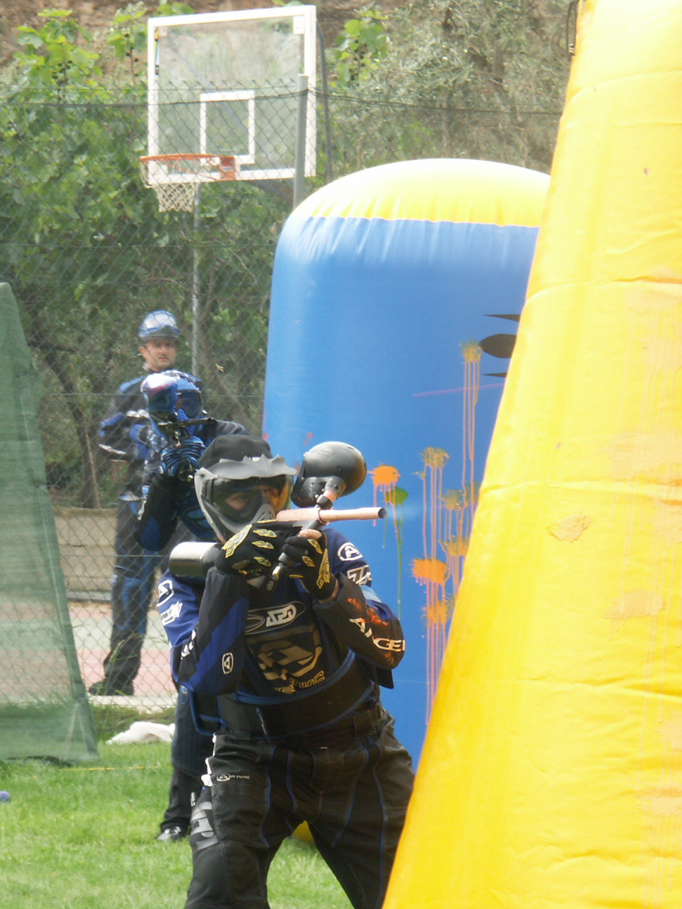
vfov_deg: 7.0
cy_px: 446
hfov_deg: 5.2
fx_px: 7458
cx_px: 178
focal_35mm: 284
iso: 64
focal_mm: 40.86
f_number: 6.3
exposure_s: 1/60
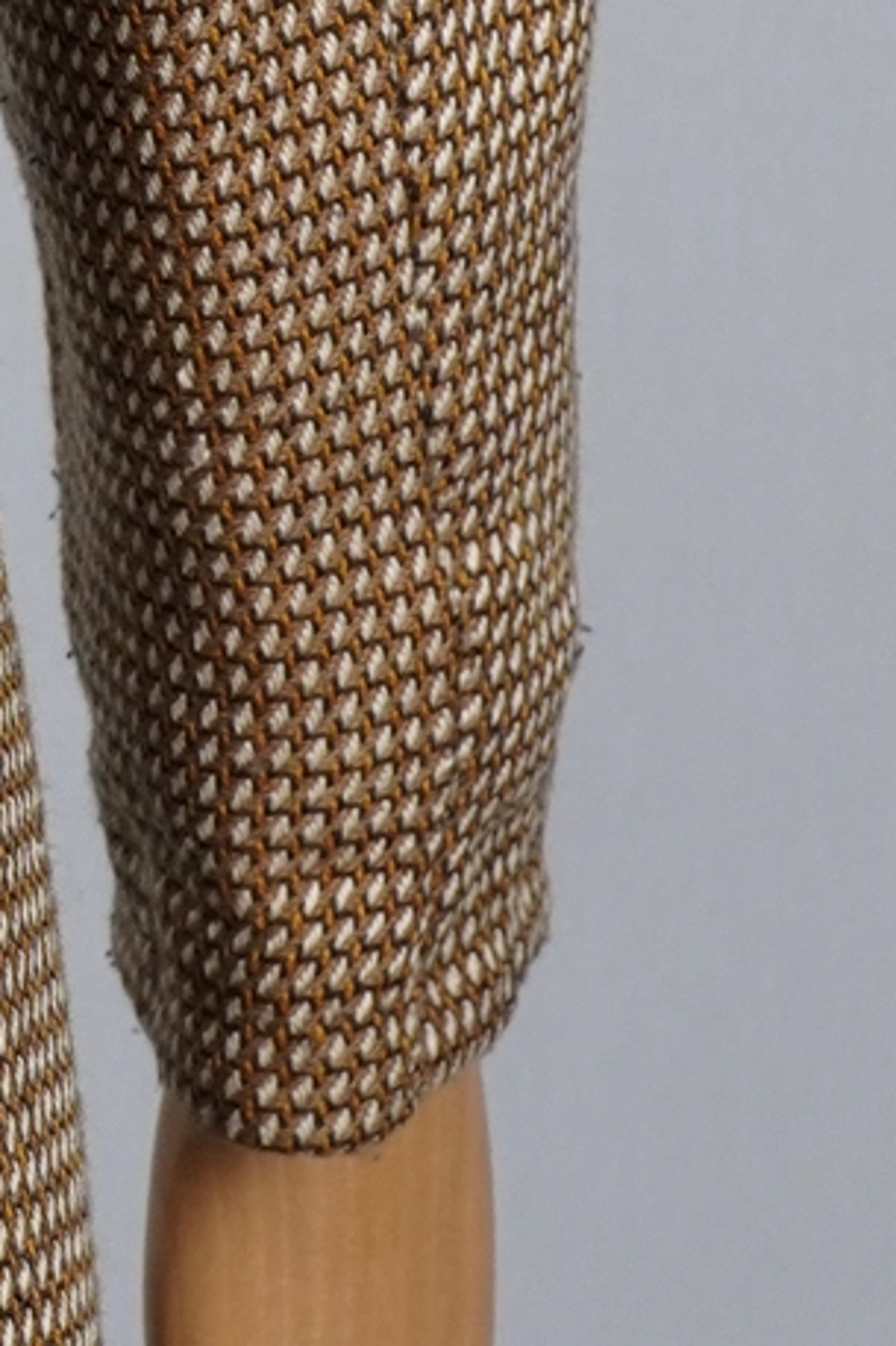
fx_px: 11282
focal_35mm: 302
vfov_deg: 6.8
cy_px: -438
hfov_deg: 4.4
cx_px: -1422
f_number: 5
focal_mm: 32
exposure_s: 1/60
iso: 320
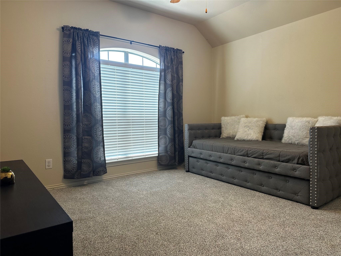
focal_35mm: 24
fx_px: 236
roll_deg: +0.7
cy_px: 128
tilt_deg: -2.1
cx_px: 170
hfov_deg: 71.6
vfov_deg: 56.8
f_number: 1.78
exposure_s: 1/120
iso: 125
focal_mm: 6.86
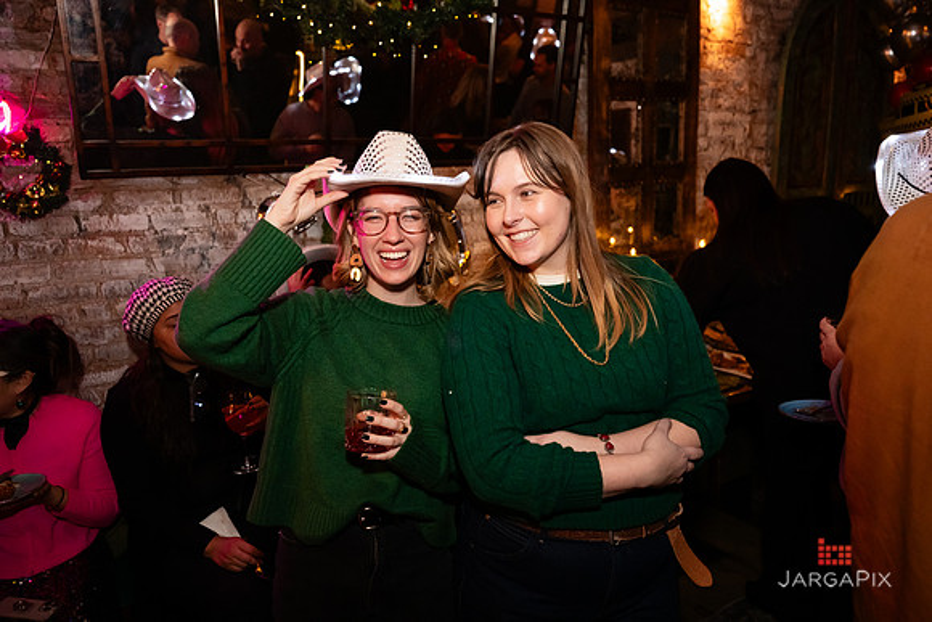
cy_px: 311
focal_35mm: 25
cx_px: 466
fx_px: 658
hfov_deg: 70.6
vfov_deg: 50.6
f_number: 3.2
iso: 3200
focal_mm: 24
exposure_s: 1/100
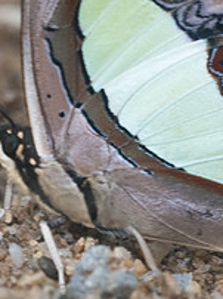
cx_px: 170
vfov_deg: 2.0
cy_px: 91
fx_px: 8737
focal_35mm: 1015
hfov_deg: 1.5
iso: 1000
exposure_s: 1/320
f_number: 9
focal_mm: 150
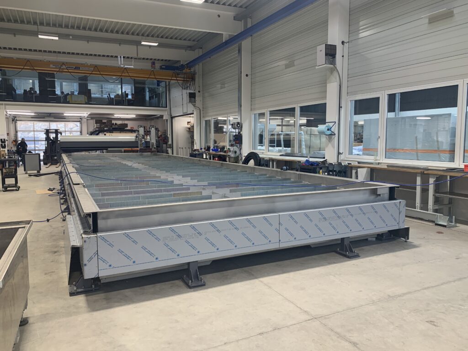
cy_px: 176
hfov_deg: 67.3
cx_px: 234
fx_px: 352
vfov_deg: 53.1
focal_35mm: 26
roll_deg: -0.1
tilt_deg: -6.0
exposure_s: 1/116
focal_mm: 4.25
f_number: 1.8
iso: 100
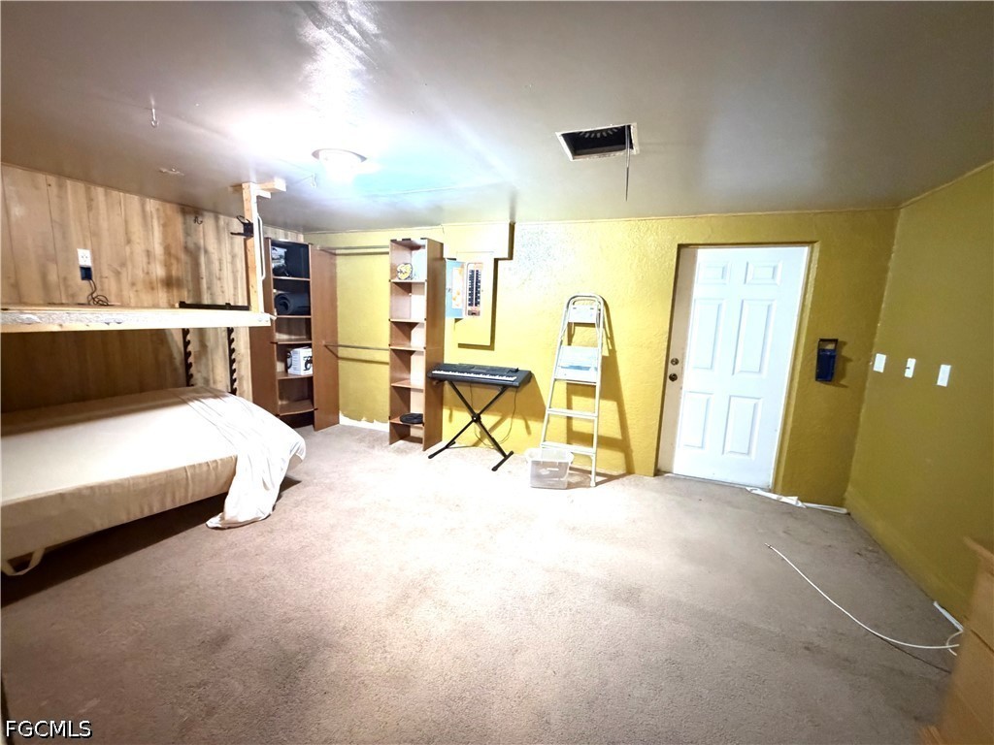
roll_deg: -0.6
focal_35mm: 14
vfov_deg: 85.7
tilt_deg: -8.6
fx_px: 402
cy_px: 372
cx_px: 497
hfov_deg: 102.1
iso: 2500
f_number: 2.2
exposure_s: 1/30
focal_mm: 2.22
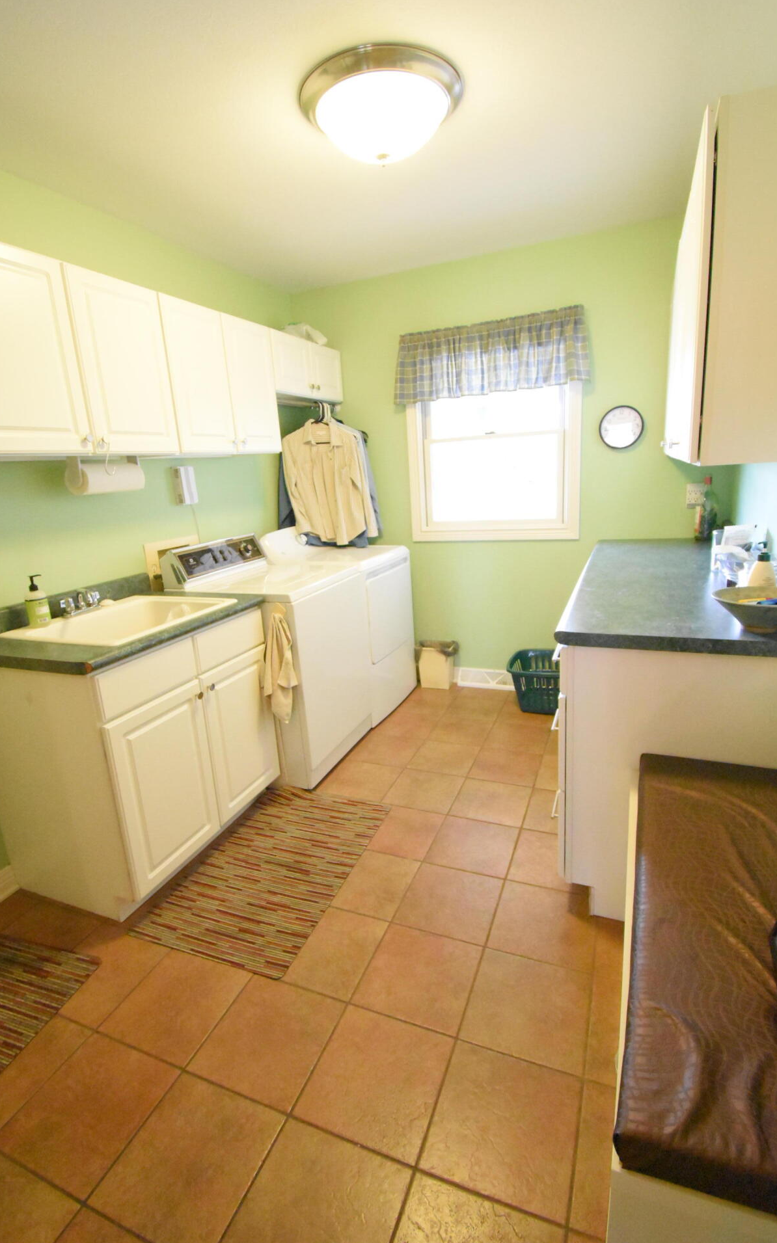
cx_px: 385
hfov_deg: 71.2
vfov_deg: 97.8
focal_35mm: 16
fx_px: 542
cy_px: 612
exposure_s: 1/125
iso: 8000
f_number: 4.5
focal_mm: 10
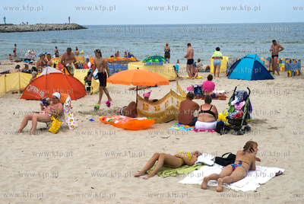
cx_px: 152
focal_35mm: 60
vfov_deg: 22.7
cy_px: 102
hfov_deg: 33.4
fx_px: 507
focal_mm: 40
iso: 250
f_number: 13
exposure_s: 1/250
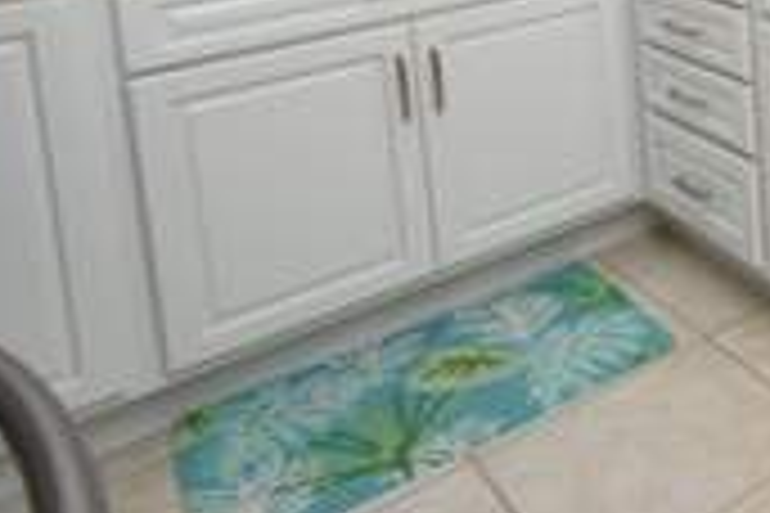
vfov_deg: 26.5
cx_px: 1031
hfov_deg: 32.7
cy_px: -171
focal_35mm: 42
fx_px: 898
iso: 220
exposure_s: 1/125
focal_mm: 10
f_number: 5.6
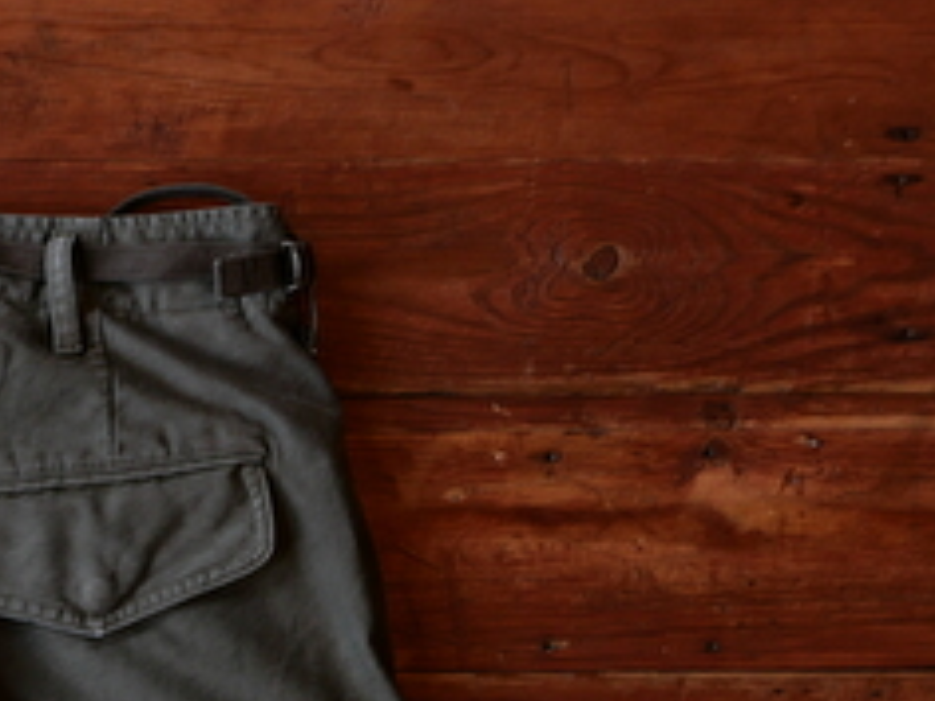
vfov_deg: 15.8
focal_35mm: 89
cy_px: 883
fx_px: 2404
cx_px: -198
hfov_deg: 20.5
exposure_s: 1/100
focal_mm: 15.9
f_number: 2.3
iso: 200
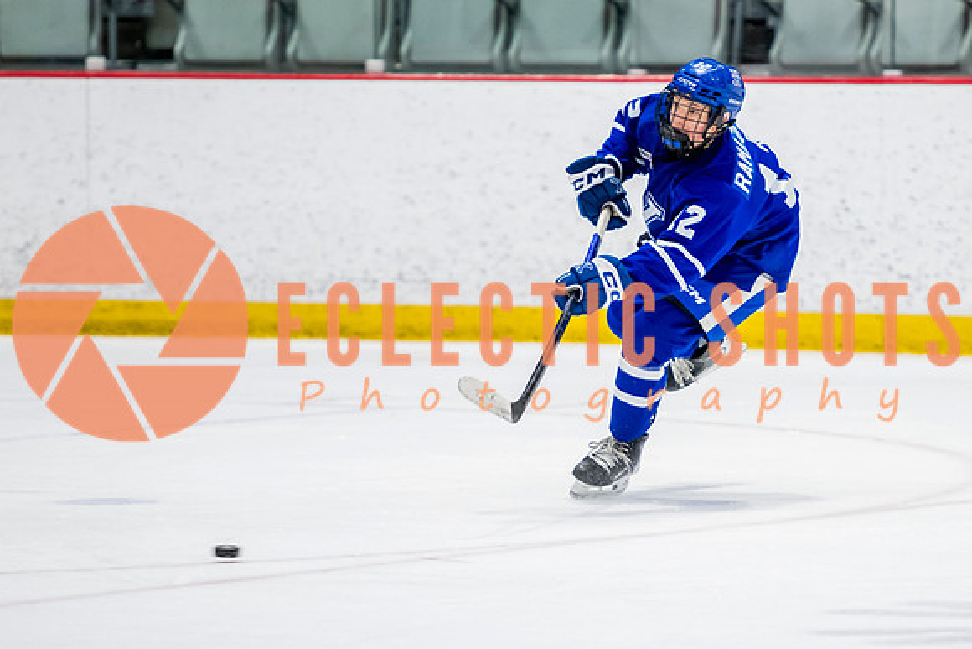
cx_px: 695
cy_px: 371
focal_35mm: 348
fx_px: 9397
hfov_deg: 5.9
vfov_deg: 4.0
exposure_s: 1/800
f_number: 3.2
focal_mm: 185
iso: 1600
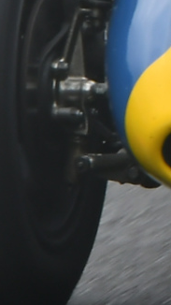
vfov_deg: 0.8
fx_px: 21806
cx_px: 589
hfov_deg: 0.4
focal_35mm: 2701
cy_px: -160
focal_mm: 280
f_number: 5.6
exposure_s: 1/250
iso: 280
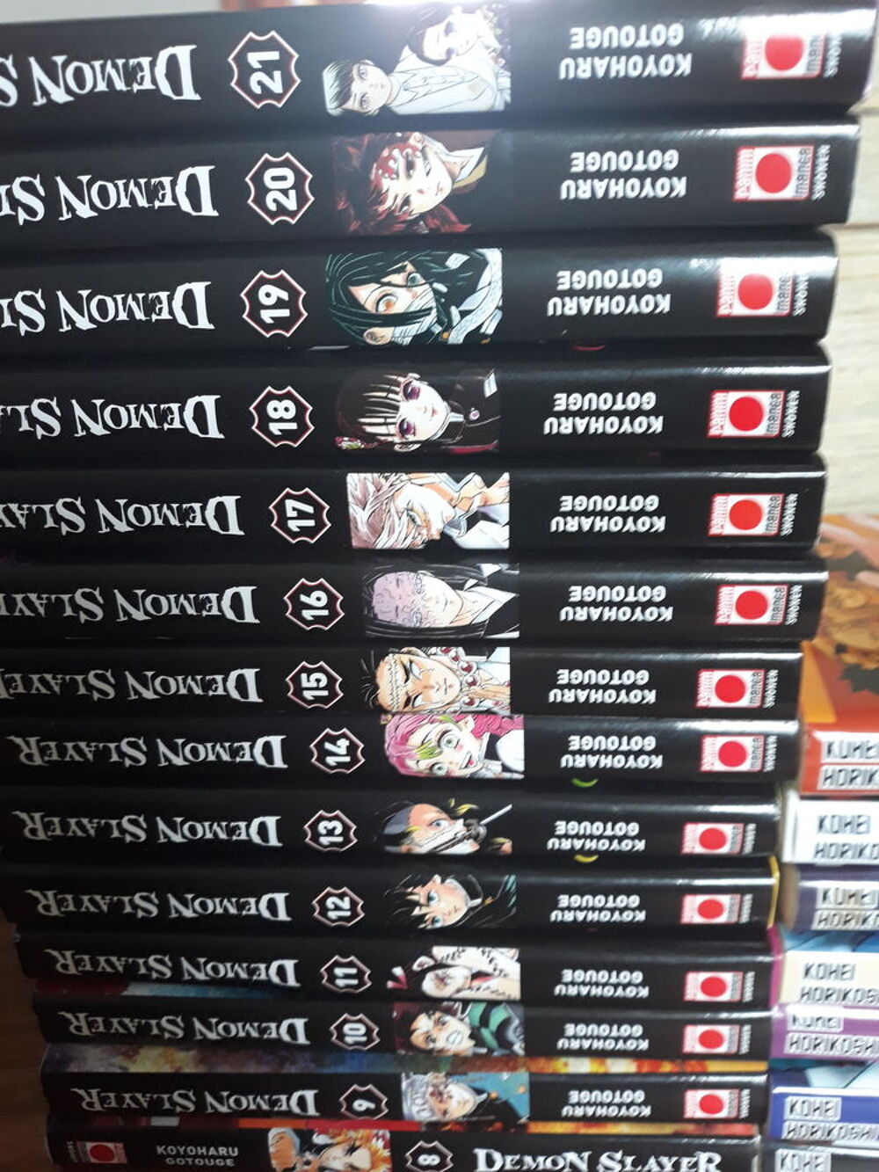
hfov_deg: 51.4
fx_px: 914
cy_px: 586
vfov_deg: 65.3
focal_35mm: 27
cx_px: 440
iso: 160
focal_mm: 3.71
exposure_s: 1/33
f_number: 1.7
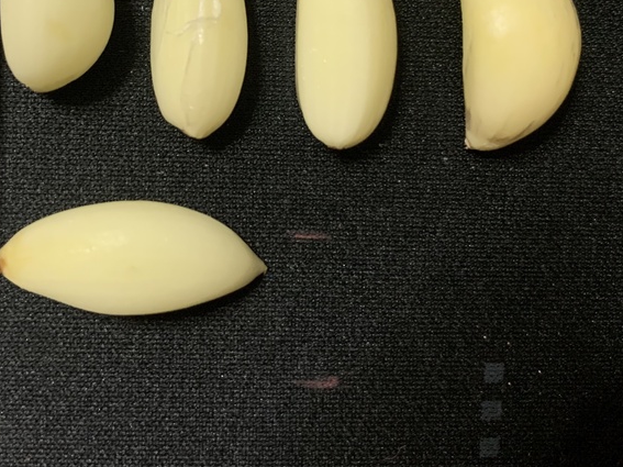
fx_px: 792
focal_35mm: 44
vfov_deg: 31.8
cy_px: 81
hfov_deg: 42.7
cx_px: 243
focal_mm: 4.25
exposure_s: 1/60
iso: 250
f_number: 1.8
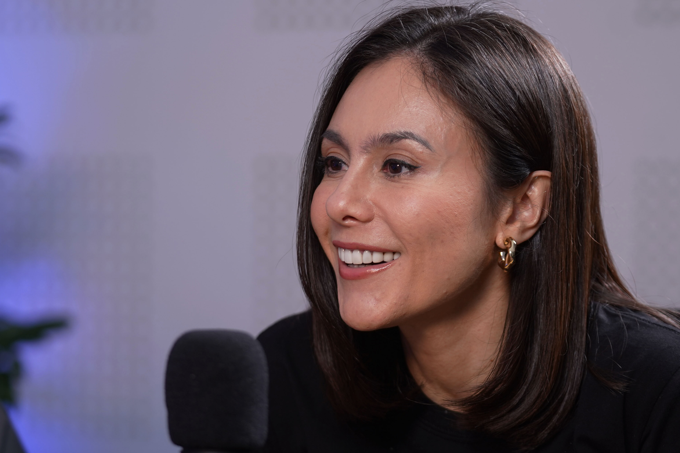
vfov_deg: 9.1
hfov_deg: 13.6
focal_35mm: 151
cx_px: 340
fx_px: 2852
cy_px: 226
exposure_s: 1/125
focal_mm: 101
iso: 320
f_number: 2.8
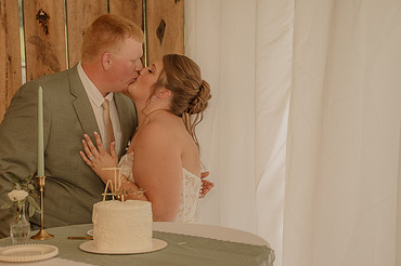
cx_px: 116
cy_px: 120
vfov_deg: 16.4
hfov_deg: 24.3
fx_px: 924
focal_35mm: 83
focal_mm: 53
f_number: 3.2
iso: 500
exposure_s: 1/200
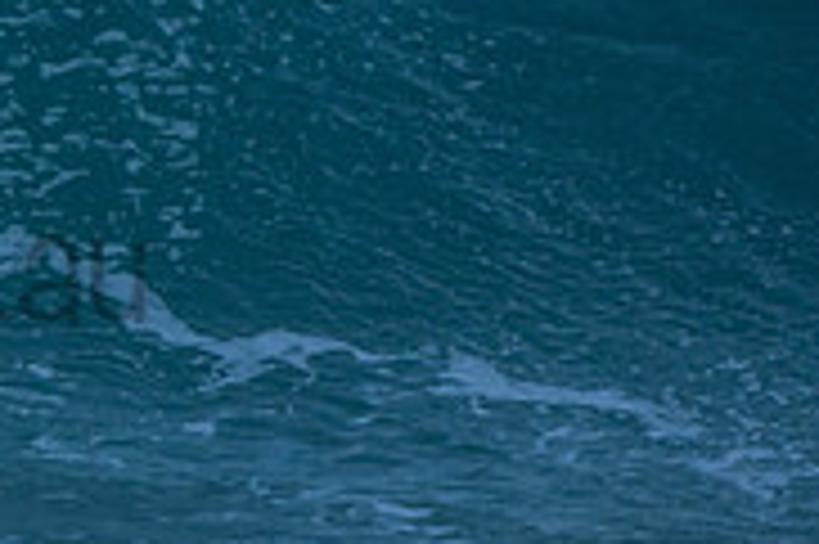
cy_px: 218
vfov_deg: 0.6
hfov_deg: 0.9
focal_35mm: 2391
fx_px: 54345
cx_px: -328
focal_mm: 500
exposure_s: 1/1250
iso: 900
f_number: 5.6
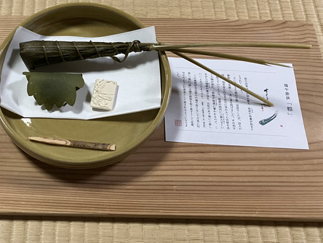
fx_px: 411
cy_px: 88
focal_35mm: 44
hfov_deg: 41.8
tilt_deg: -62.1
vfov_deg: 32.7
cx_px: 84
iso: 320
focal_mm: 3.99
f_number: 1.8
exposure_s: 1/60
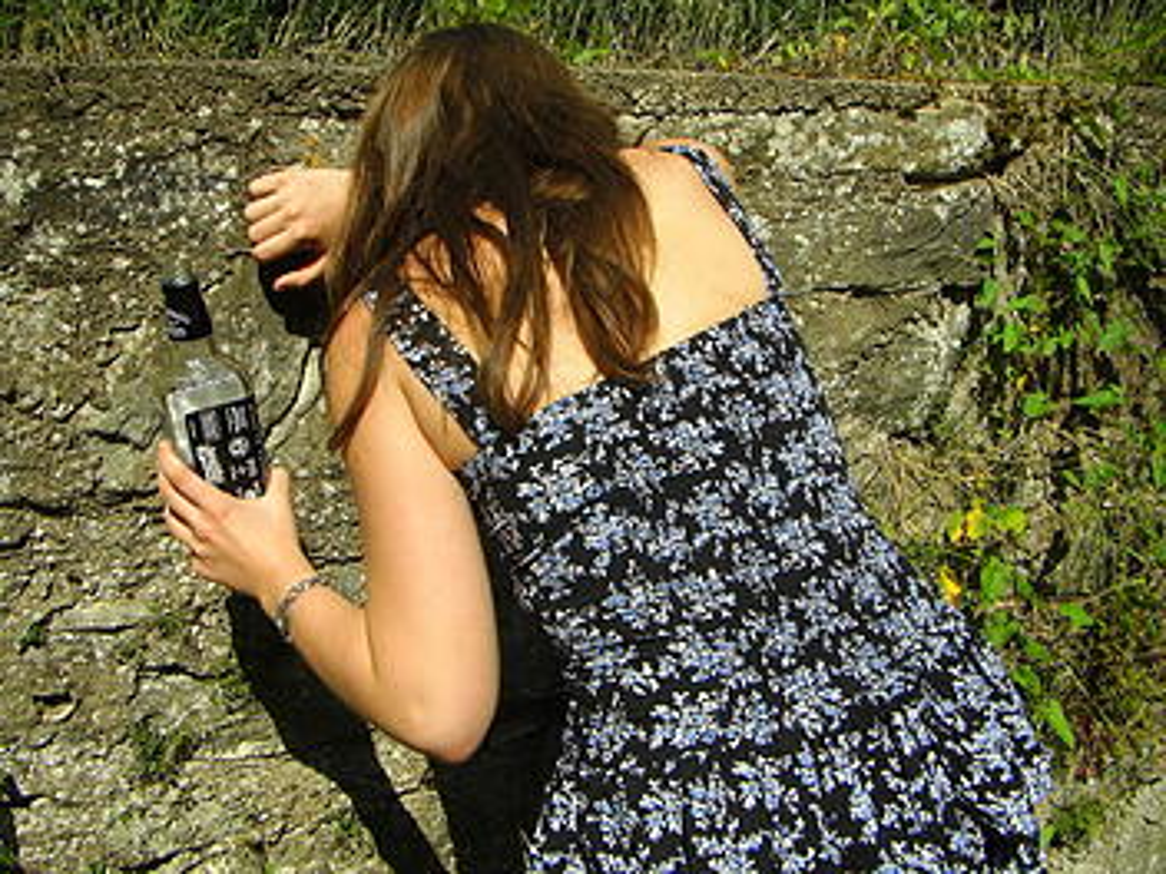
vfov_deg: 37.7
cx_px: 583
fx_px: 1280
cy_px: 437
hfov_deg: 49.0
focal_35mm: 38
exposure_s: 1/400
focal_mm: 6.3
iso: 50
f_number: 4.6
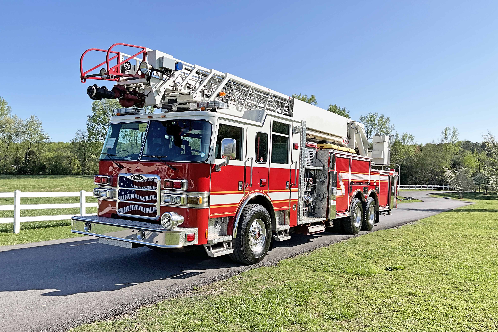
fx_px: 429
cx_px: 243
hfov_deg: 60.3
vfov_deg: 42.3
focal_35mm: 31
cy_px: 177
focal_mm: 3
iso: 25
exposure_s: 1/2141
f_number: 1.8
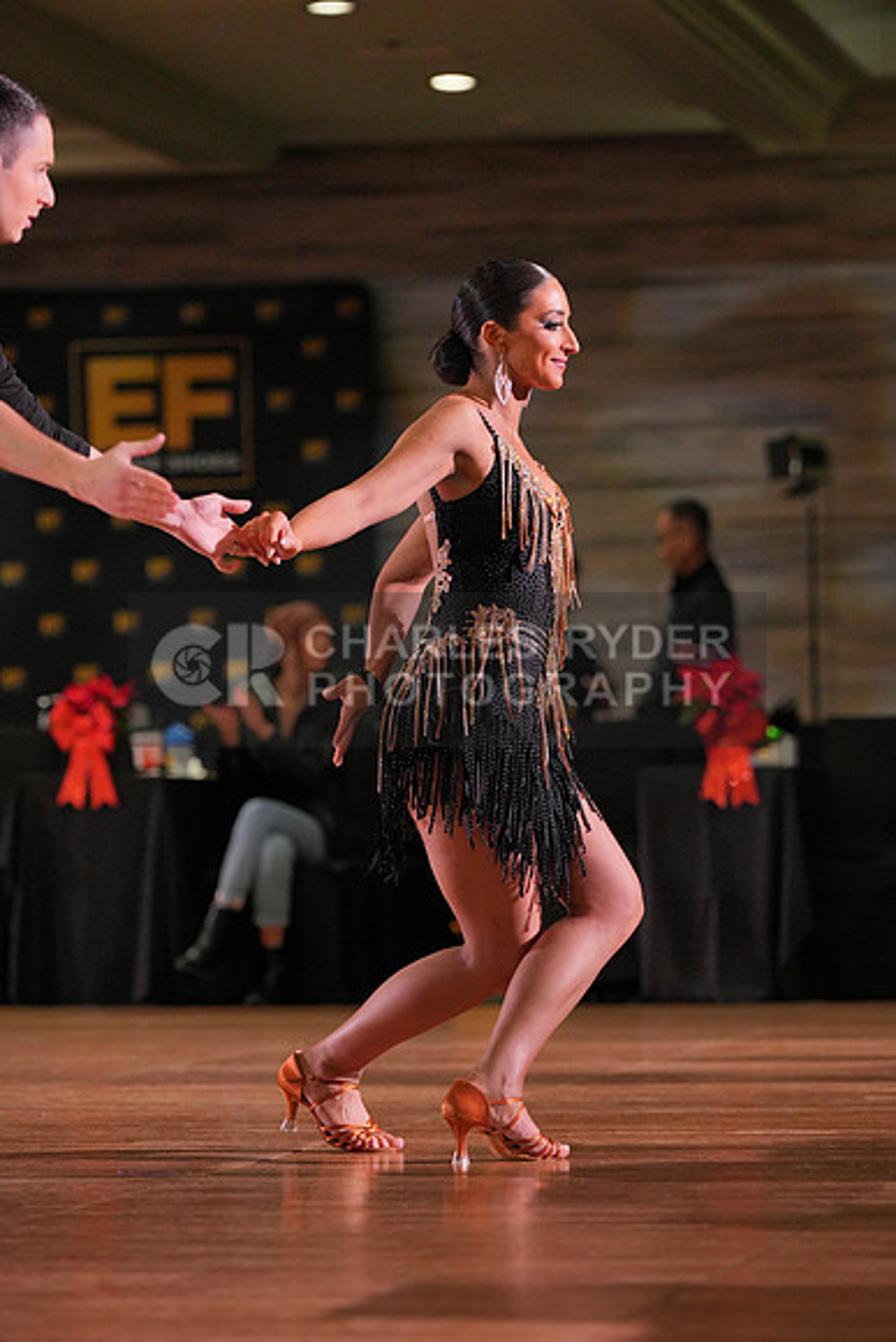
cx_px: 448
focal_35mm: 158
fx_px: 5895
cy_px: 671
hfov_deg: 8.7
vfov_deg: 13.0
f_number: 4
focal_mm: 158
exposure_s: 1/500
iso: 2500
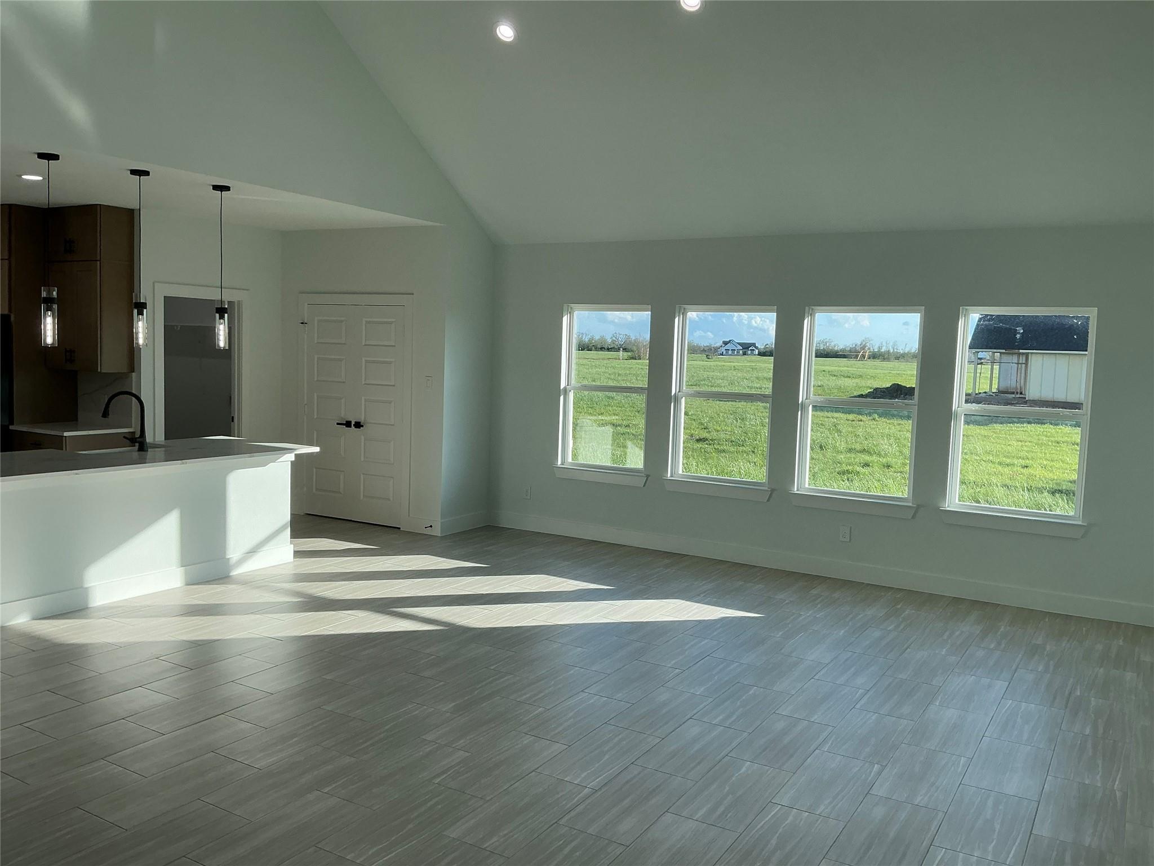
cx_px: 577
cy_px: 433
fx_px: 933
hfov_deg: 63.4
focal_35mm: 28
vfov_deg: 49.7
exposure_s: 1/389
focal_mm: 3
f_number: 1.8
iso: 25
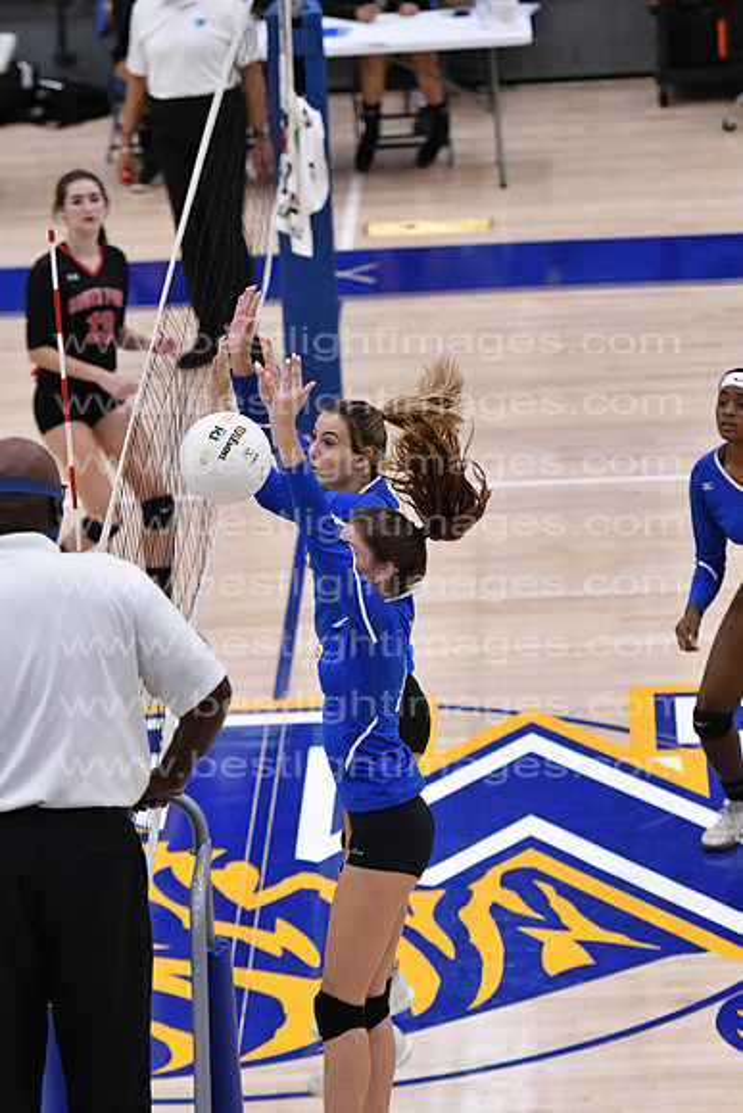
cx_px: 372
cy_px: 556
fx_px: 5662
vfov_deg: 11.2
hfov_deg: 7.5
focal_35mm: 183
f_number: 3.2
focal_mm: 122
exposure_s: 1/1250
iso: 6400
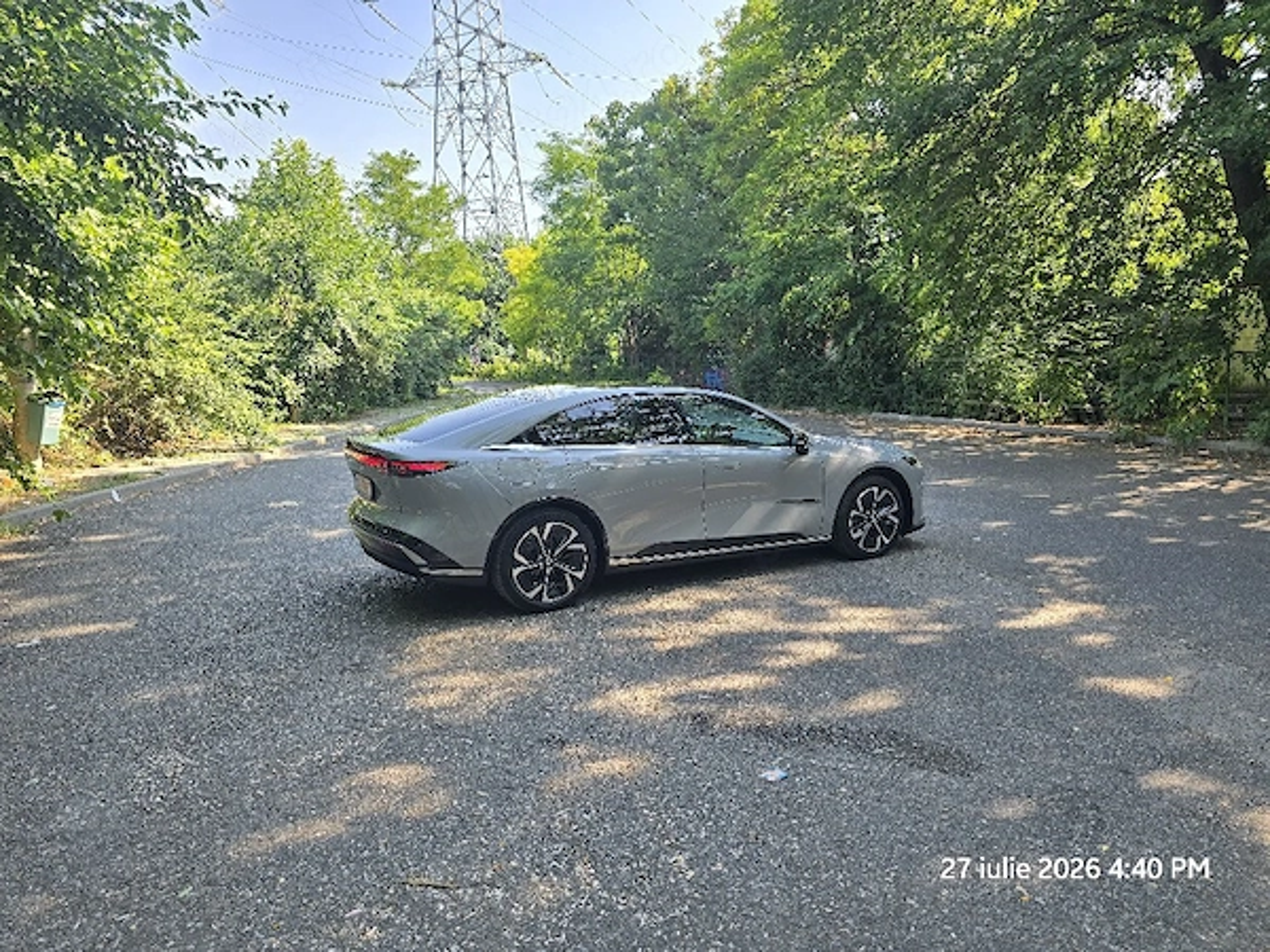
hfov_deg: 73.9
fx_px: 844
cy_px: 476
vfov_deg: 58.9
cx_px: 635
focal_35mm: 23
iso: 12
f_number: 1.7
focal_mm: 6.3
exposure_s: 1/182
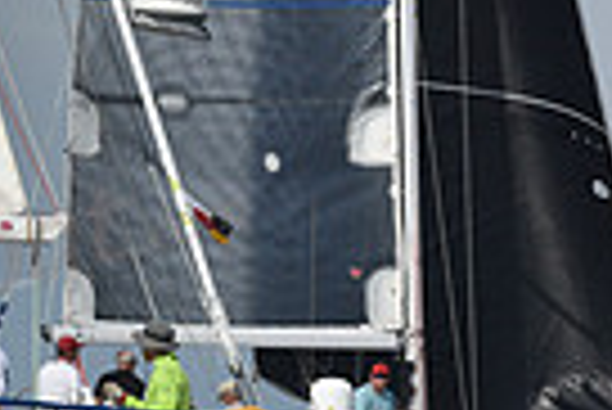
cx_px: -616
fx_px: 9411
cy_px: 106
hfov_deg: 3.7
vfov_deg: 2.5
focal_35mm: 553
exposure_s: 1/1250
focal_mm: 130
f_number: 11
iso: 320
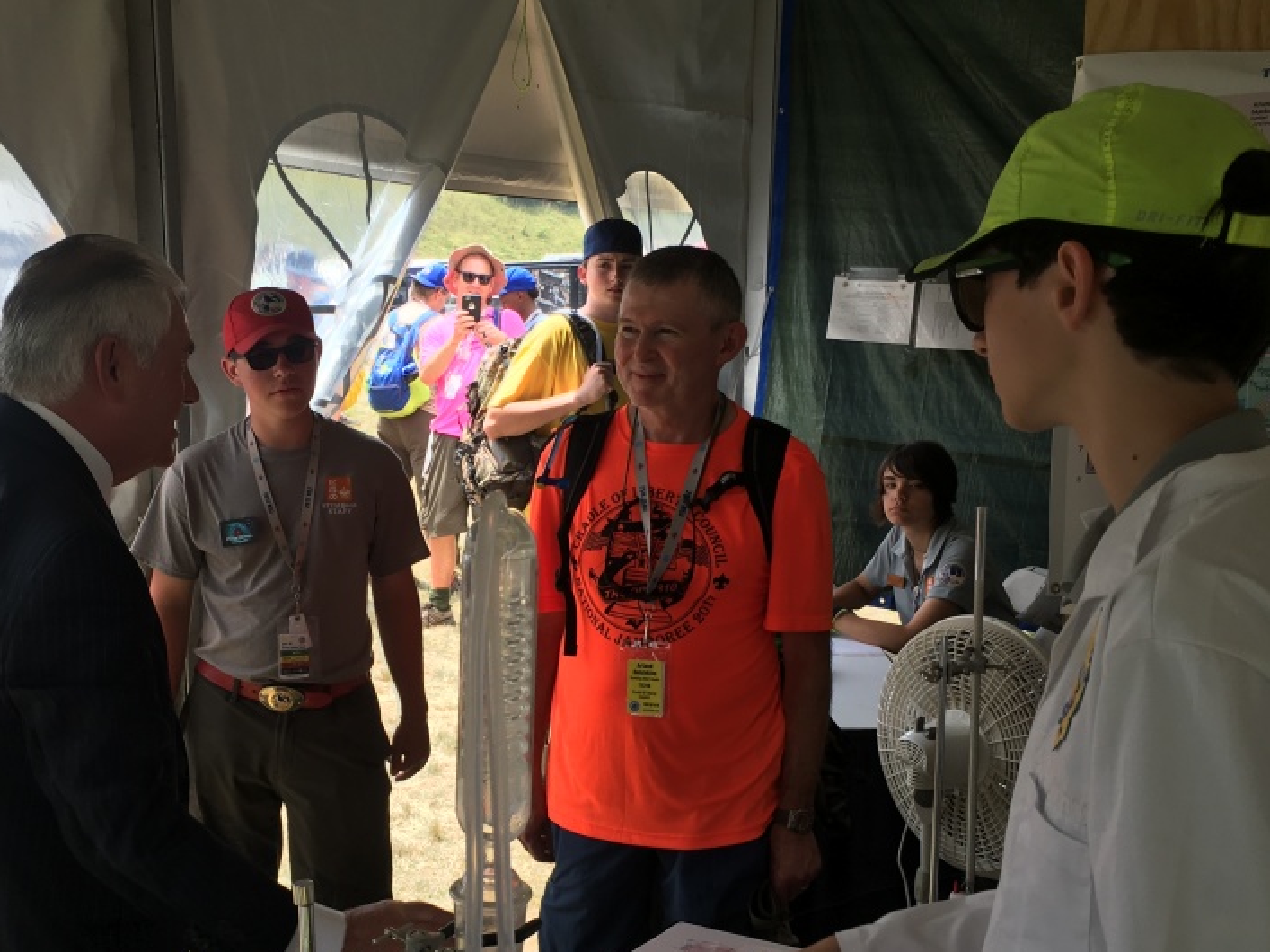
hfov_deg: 44.3
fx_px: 1541
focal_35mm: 42
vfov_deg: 34.2
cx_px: 454
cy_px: 575
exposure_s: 1/340
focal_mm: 4.15
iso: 25
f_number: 2.2
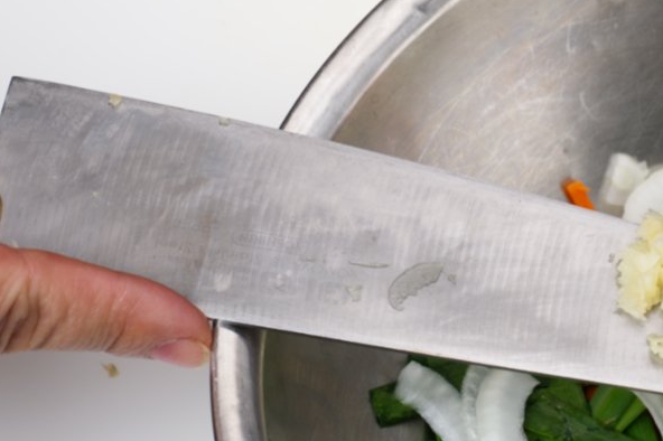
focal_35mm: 142
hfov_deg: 14.3
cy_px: 191
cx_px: 583
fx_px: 2614
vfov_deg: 9.6
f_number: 11
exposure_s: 1/80
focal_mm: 70
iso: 200
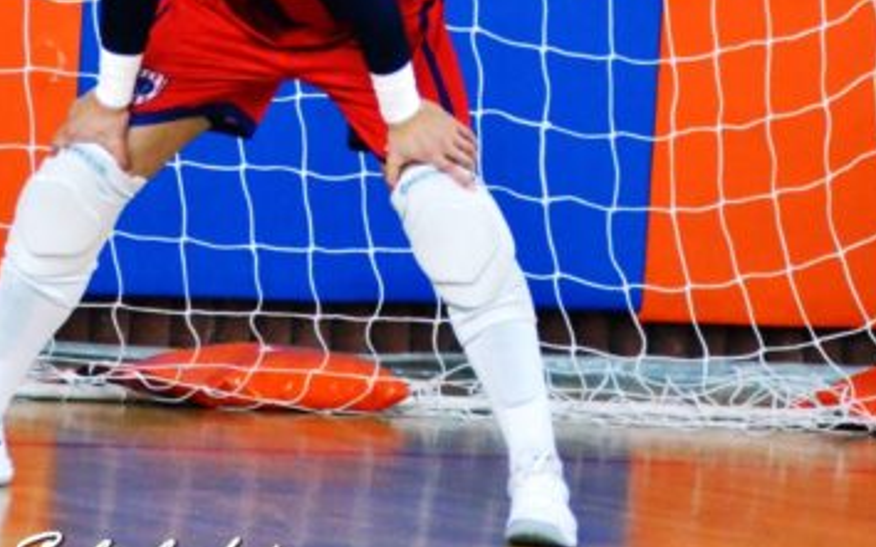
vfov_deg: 2.6
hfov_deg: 4.1
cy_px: 32
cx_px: 87
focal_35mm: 511
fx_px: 12196
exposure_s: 1/200
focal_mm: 170
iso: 3200
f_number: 4.5
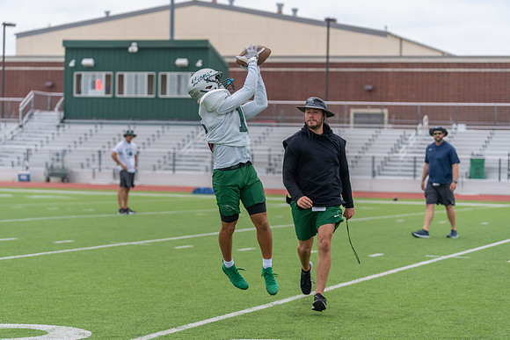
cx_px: 255
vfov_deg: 12.3
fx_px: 1573
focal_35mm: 111
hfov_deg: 18.4
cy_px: 170
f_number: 3.5
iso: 160
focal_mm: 111
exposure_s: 1/1250
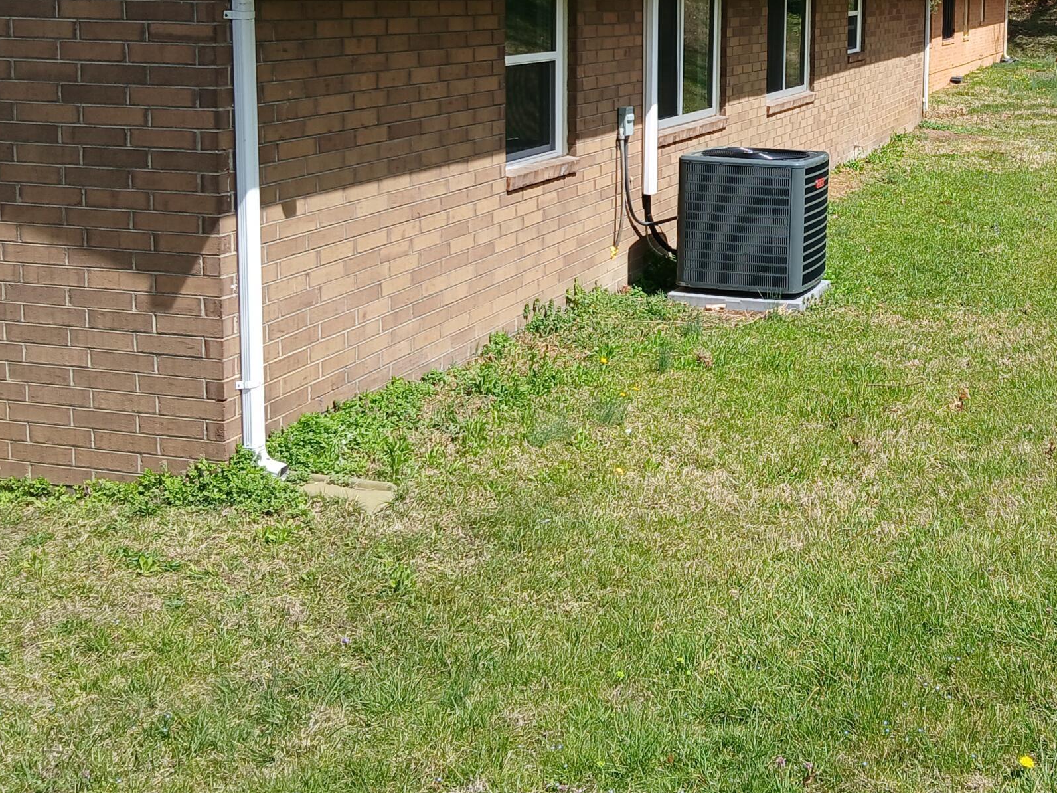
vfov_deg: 29.1
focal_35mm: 49
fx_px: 1496
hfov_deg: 37.9
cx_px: 799
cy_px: 171
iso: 20
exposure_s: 1/394
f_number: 1.8
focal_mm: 3.98
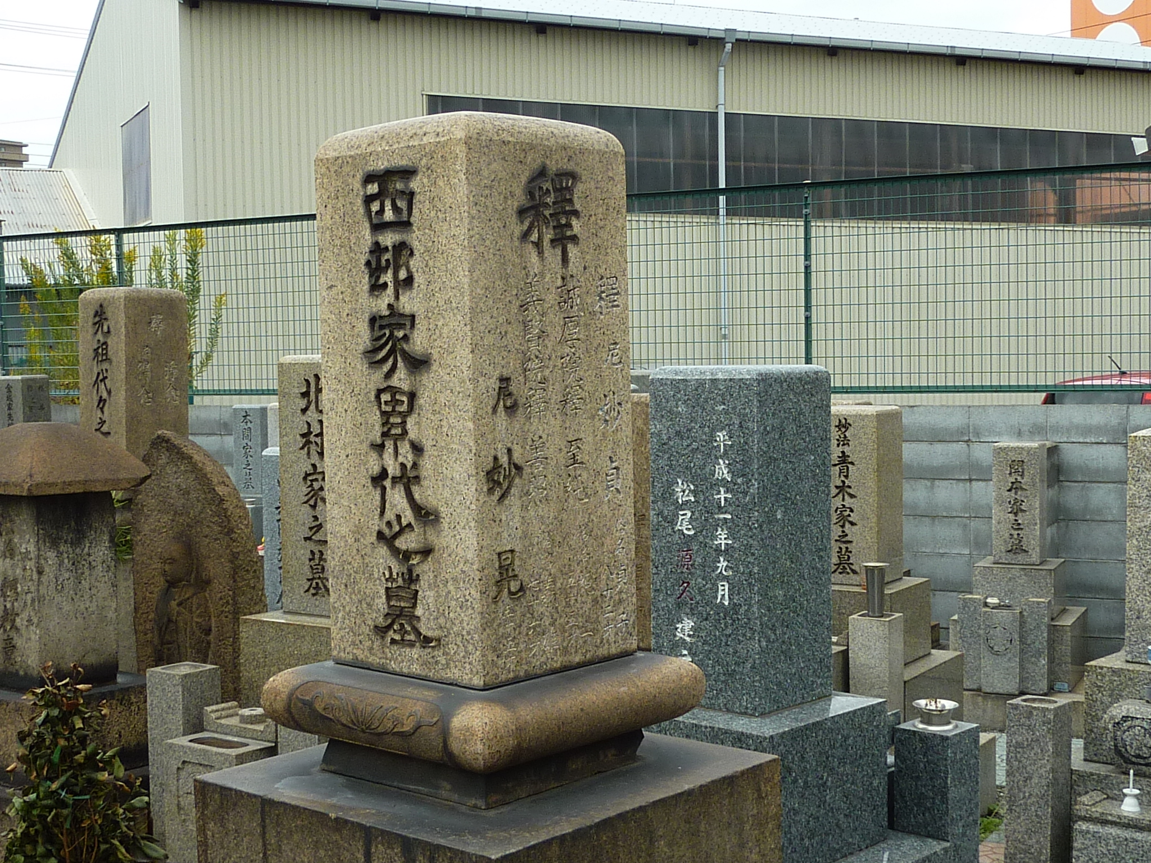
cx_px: 576
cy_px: 432
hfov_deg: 39.7
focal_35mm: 48
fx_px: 1596
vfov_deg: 30.3
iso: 80
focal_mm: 4.4
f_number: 4
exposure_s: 1/250
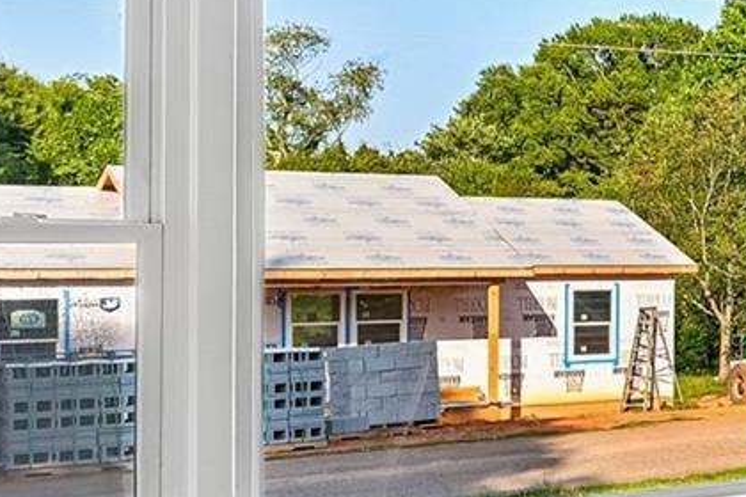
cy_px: 233
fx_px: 1616
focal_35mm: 78
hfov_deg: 19.2
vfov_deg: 17.5
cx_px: 1366
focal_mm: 16
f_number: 8
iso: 180
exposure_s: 1/15
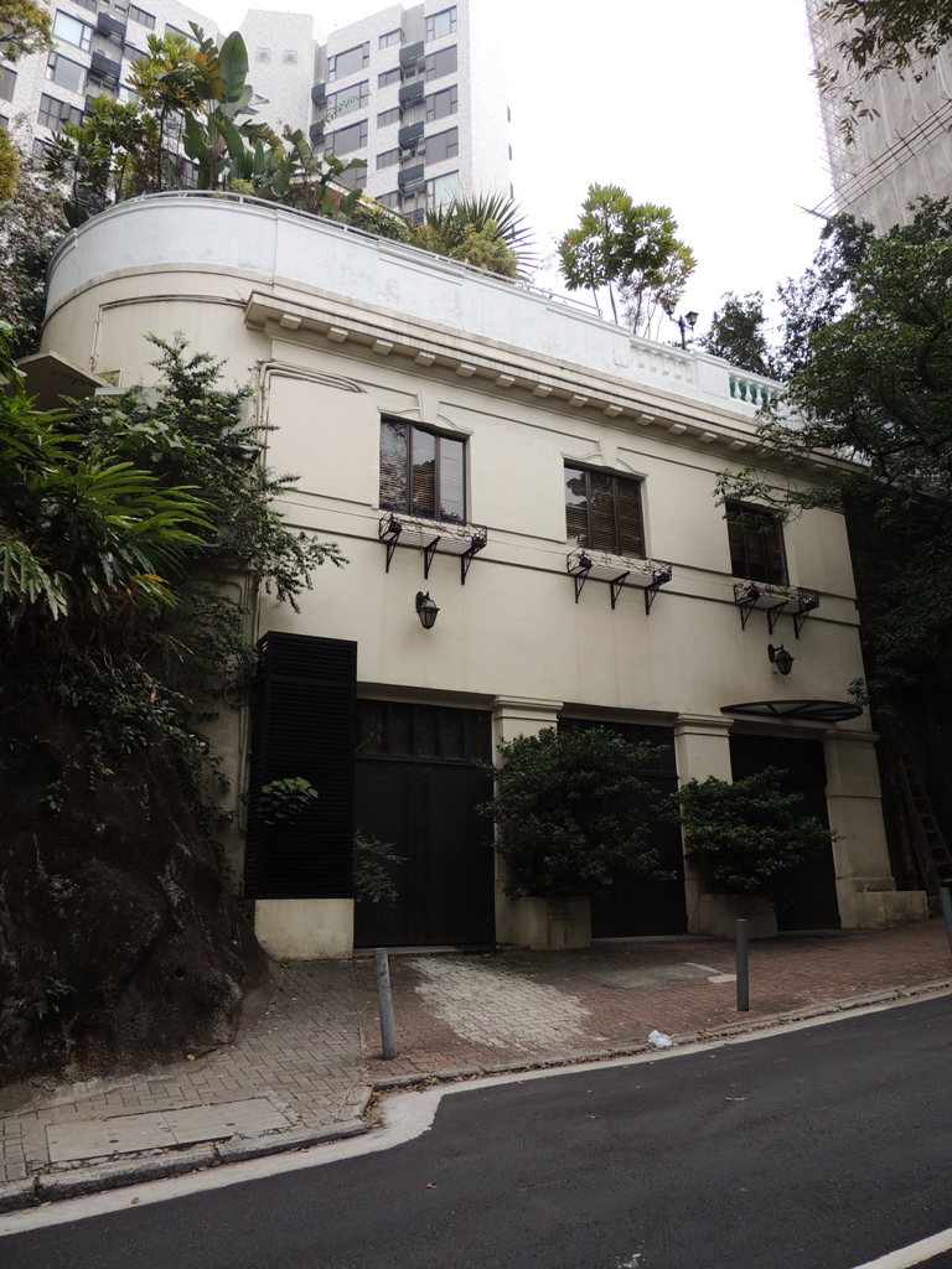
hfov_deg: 56.8
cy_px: 634
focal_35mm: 24
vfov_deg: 71.6
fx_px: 880
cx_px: 476
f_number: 3
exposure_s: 1/500
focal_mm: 4.3
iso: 100
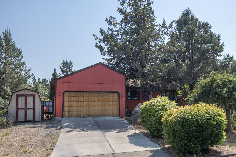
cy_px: 78
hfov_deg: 60.3
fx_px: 203
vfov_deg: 42.3
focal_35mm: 31
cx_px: 118
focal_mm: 31
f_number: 11
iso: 200
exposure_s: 1/320
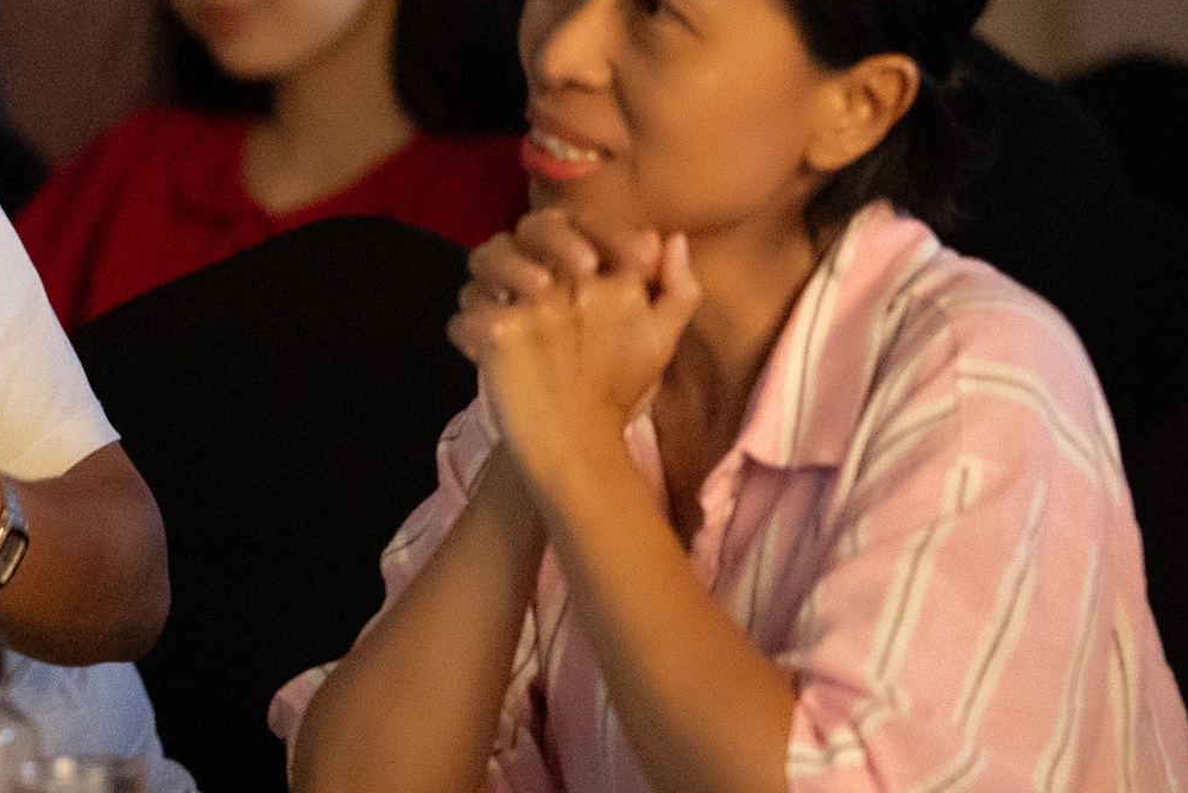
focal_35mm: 325
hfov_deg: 6.3
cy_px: 48
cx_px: -204
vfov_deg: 4.2
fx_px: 10726
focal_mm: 85
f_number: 1.4
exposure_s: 1/160
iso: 6400
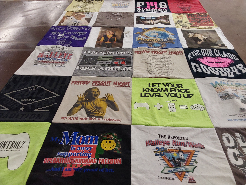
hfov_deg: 63.4
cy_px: 92
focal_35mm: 28
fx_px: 199
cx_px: 123
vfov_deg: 49.7
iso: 80
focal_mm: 2.91
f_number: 1.9
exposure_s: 1/60
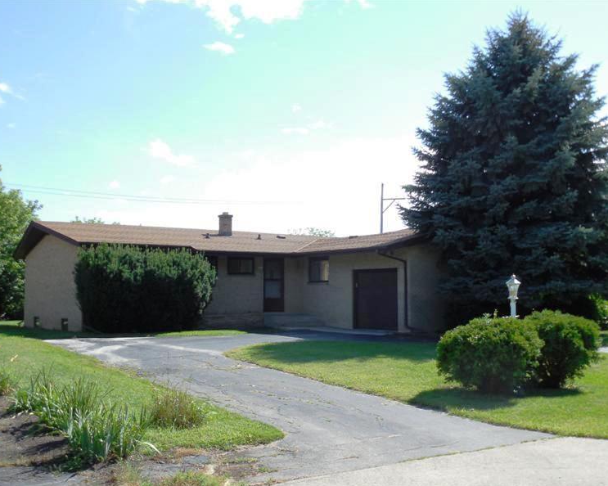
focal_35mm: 41
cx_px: 304
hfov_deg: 44.8
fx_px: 738
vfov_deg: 36.5
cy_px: 244
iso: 125
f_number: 3.8
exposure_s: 1/400
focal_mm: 7
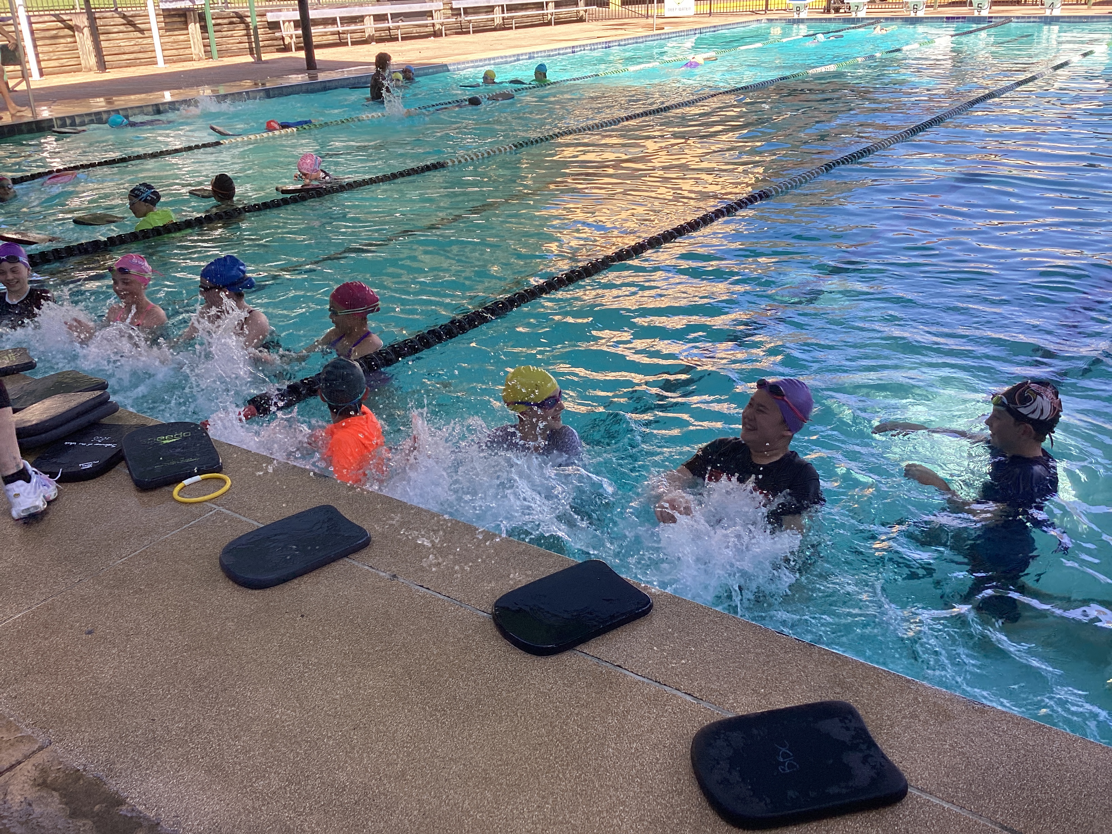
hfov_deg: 58.4
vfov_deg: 45.4
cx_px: 556
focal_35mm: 31
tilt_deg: -24.9
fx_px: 996
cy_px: 417
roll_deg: +1.8
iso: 25
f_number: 2.4
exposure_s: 1/145
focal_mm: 3.3
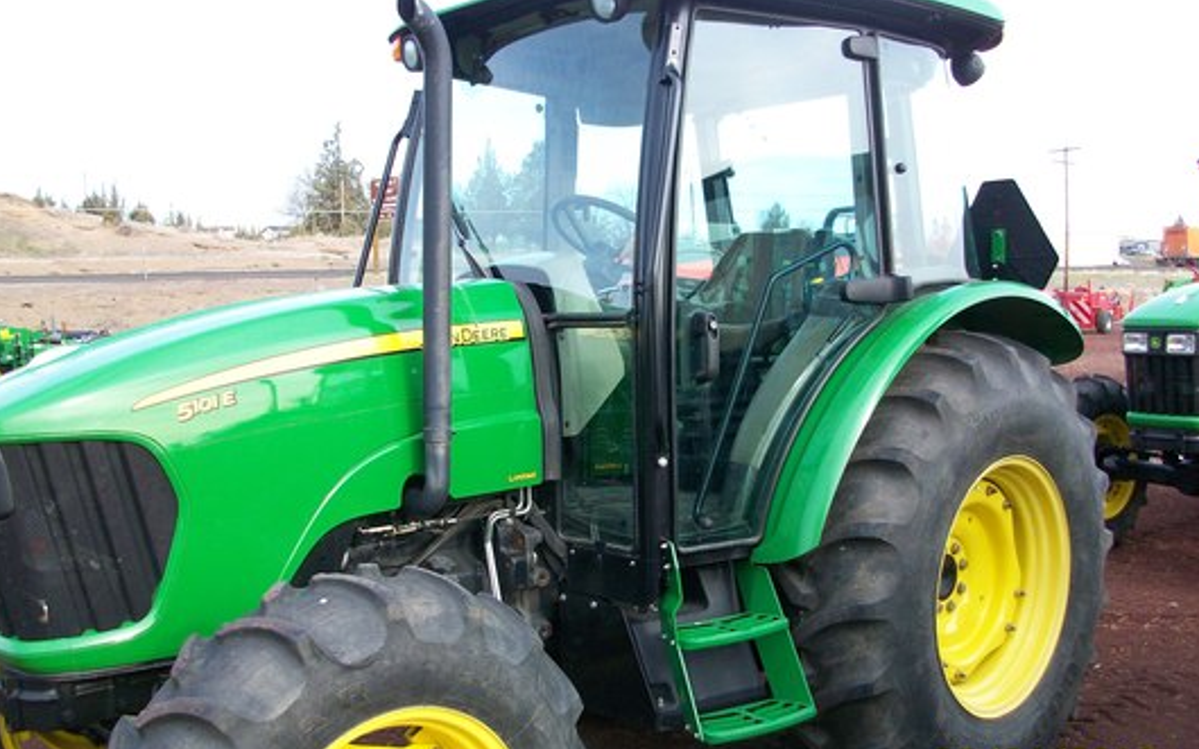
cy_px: 419
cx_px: 604
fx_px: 1209
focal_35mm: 37
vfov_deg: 34.4
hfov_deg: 52.8
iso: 80
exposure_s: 1/215
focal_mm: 5.7
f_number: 2.8
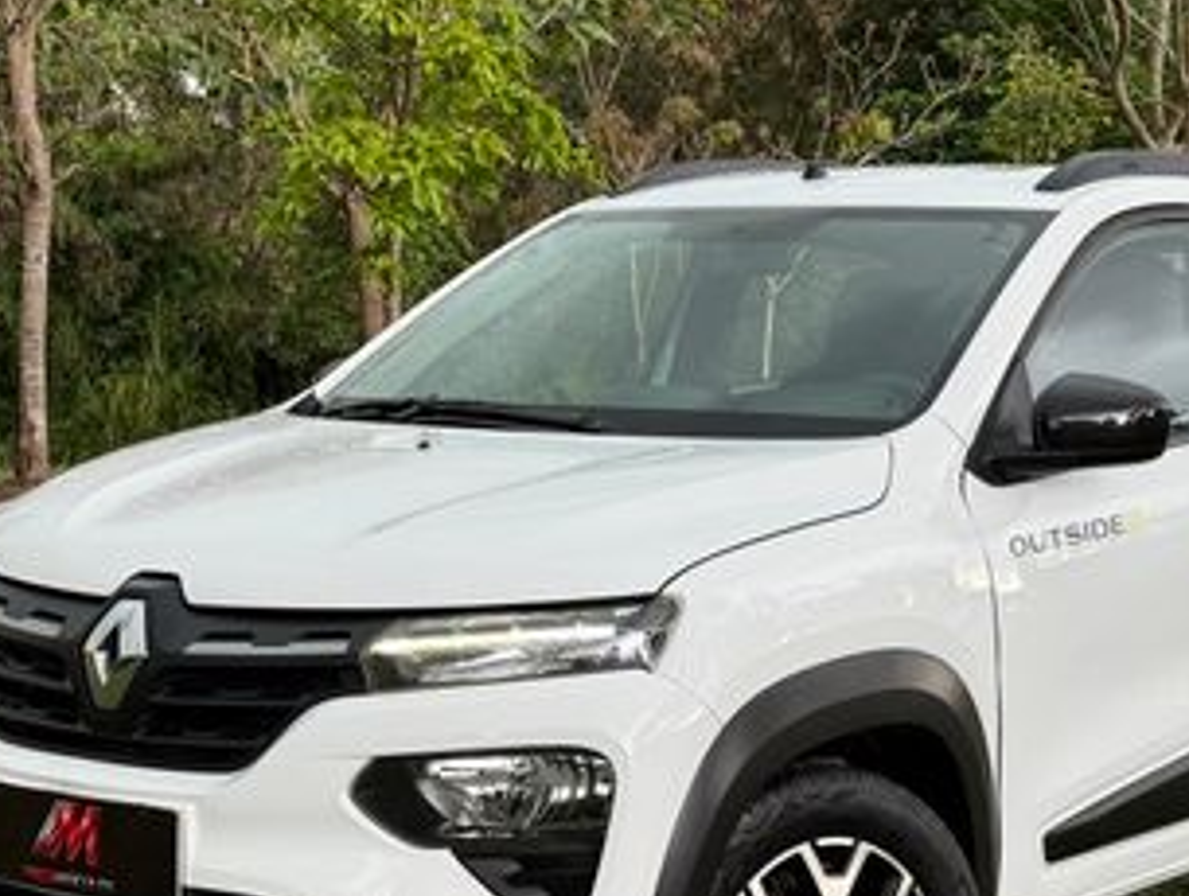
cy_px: 647
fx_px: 2547
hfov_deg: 26.2
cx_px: 737
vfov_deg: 19.9
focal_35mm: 74
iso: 64
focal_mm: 6.76
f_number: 1.78
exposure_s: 1/121
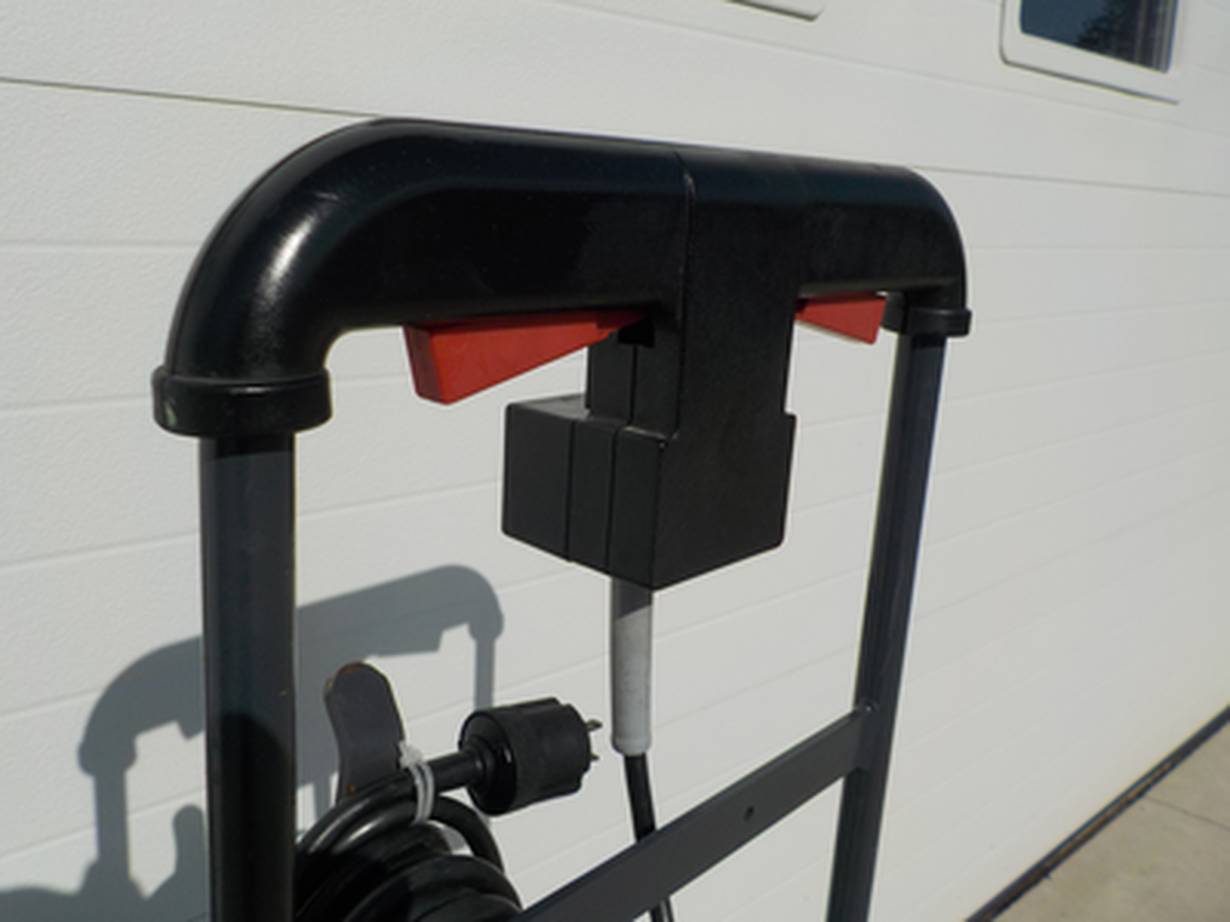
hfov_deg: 60.0
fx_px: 1066
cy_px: 461
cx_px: 615
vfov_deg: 46.8
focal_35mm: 30
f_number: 6.6
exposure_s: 1/1000
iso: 125
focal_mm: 4.1
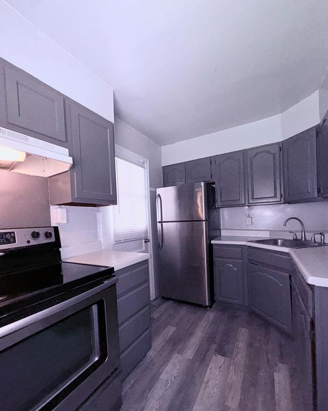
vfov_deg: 96.5
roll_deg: +2.0
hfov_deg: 84.0
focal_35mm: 15
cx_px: 163
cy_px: 224
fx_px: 182
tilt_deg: -1.3
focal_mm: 2.22
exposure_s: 1/114
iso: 80
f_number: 2.2
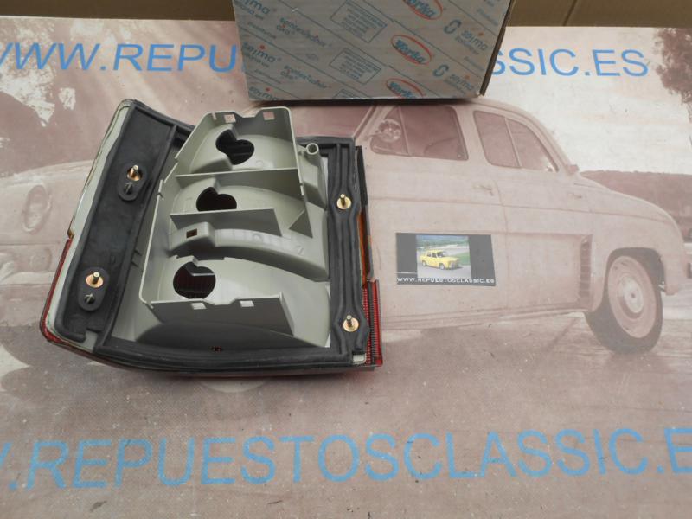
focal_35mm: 26
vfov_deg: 53.1
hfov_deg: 67.3
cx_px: 346
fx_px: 520
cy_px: 260
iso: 100
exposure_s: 1/30
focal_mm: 4.6
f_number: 3.5
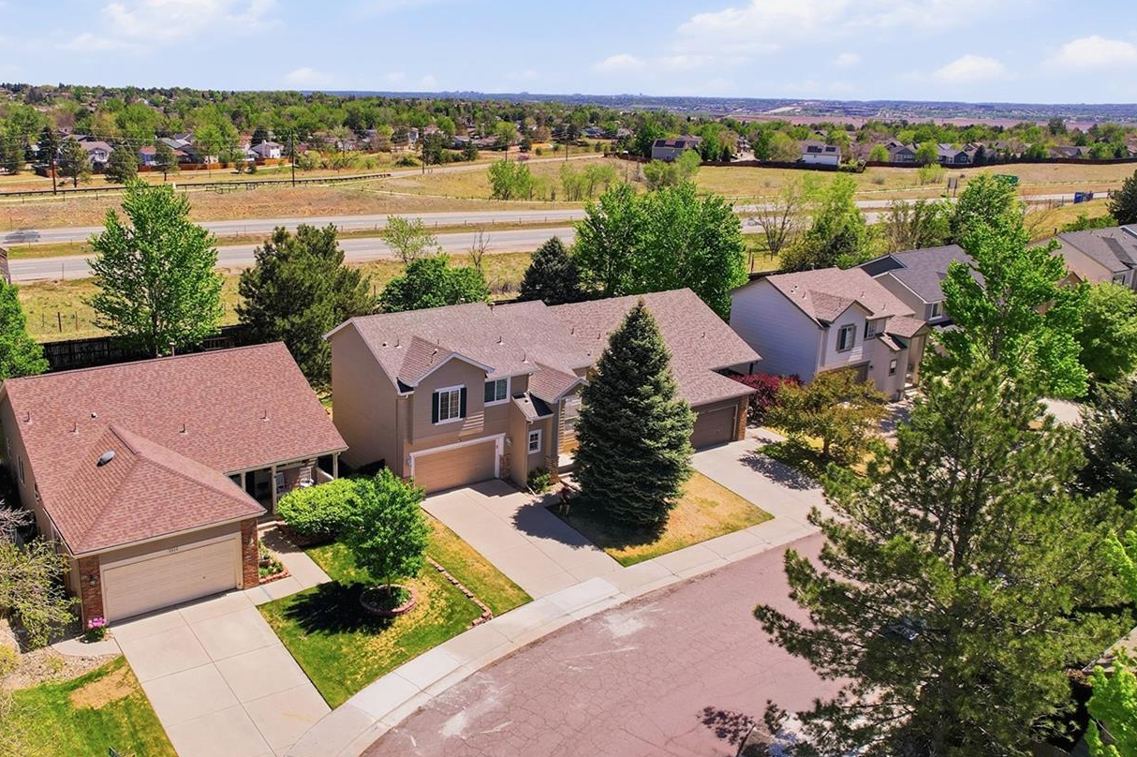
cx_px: 469
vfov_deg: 44.9
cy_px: 339
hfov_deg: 63.3
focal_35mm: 29
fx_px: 915
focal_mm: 8.4
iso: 100
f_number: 2.8
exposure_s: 1/120
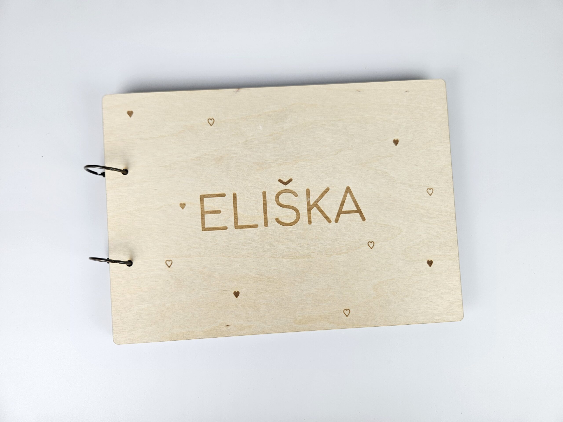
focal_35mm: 23
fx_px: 374
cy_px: 211
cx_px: 282
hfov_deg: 73.9
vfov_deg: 58.9
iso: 40
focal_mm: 5.4
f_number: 1.8
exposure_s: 1/100
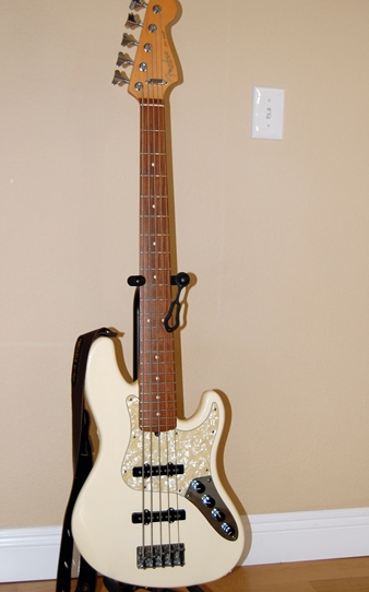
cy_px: 294
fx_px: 709
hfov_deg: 29.1
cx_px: 159
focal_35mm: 44
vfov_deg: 45.3
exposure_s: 1/60
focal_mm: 26
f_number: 4.2
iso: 400
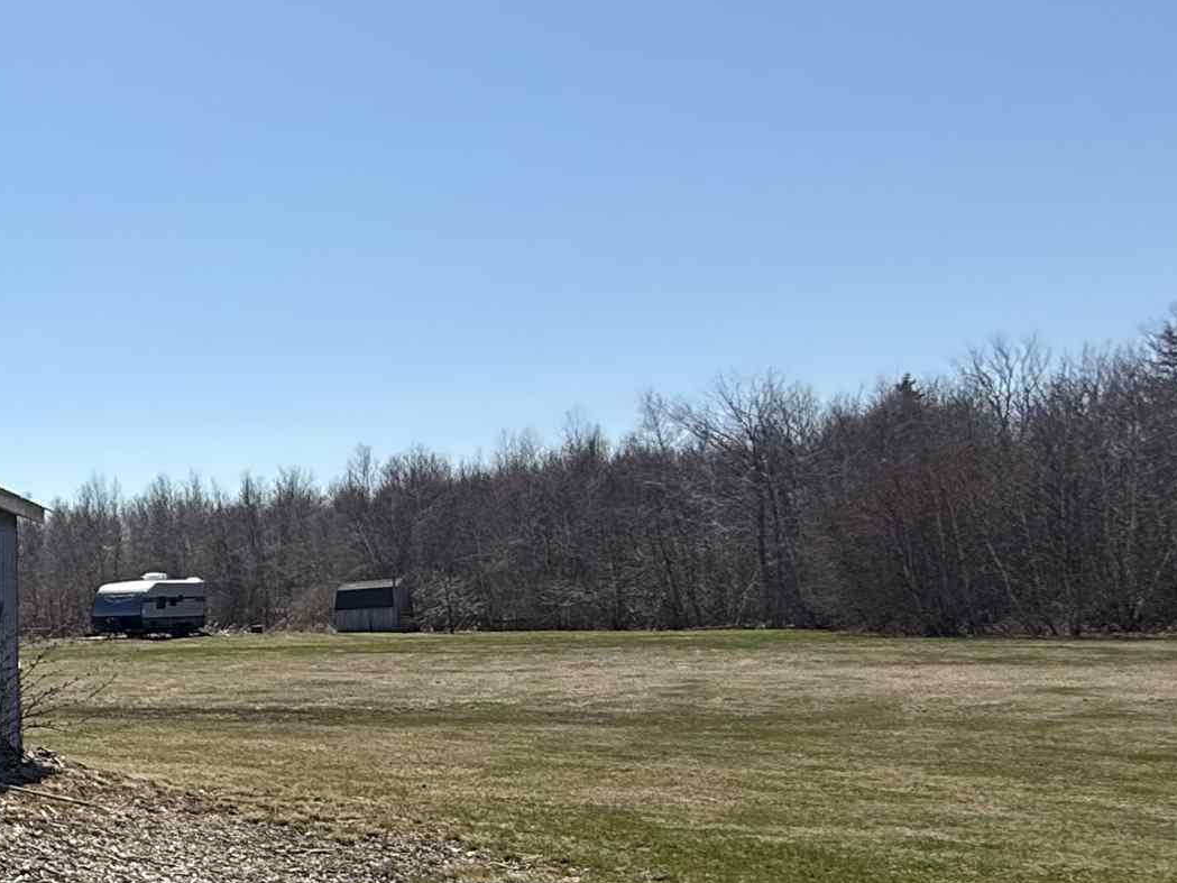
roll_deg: +1.3
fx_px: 1394
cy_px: 733
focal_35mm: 41
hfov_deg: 31.7
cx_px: -443
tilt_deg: -4.3
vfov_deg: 33.9
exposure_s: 1/1698
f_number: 2.2
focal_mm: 2.22
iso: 50
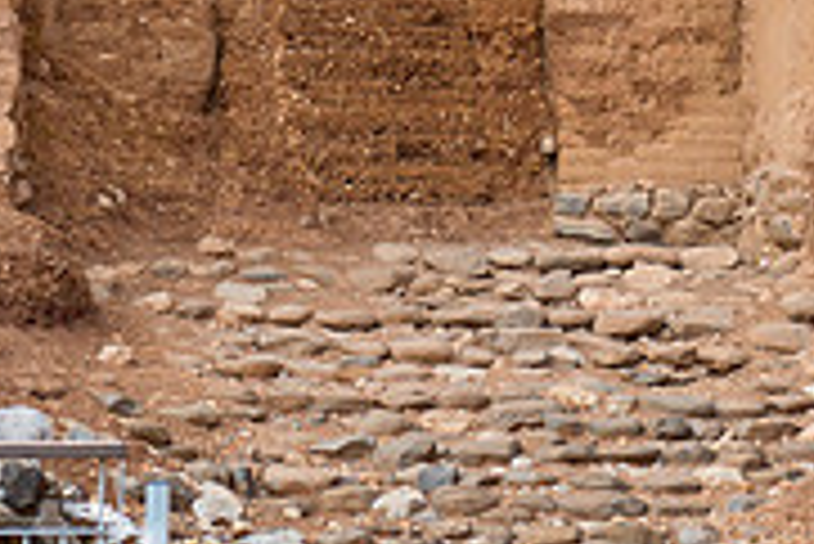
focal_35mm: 160
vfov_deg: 8.4
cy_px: -254
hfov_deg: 12.8
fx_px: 3621
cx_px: 405
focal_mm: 50
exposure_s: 1/500
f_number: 2.8
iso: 100
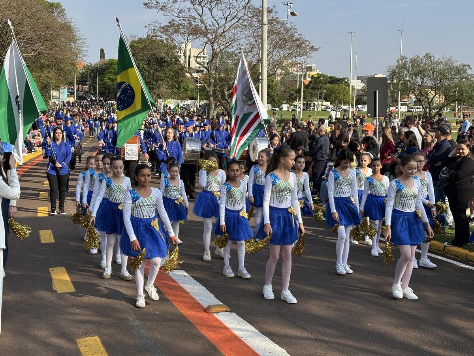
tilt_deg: -5.7
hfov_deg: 36.8
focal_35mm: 52
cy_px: 178
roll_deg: -0.2
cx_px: 237
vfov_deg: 28.0
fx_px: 712
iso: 32
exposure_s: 1/1103
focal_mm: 5.96
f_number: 1.6
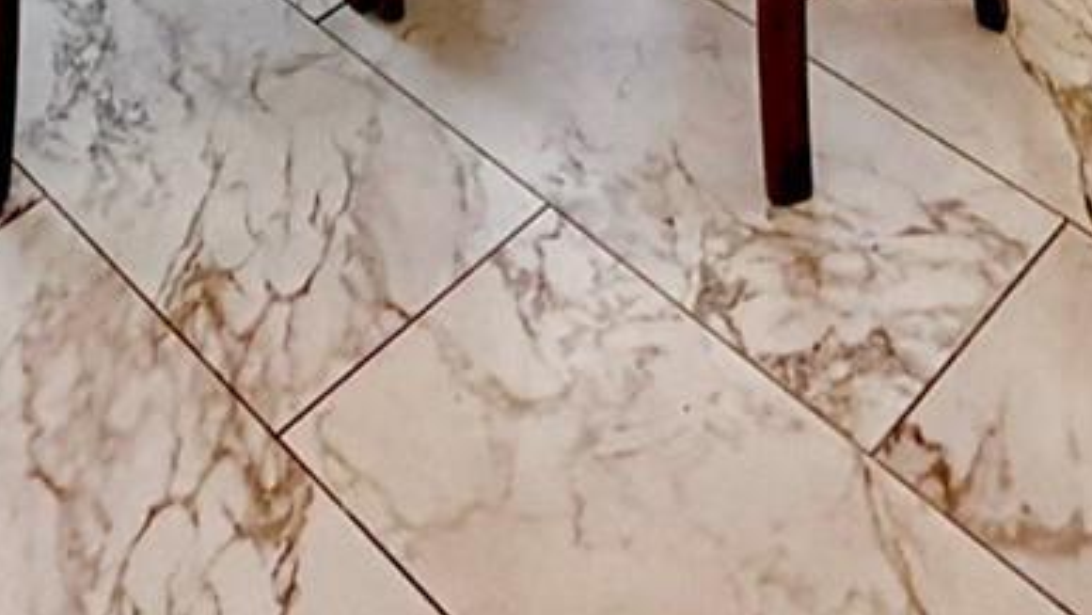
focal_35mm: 63
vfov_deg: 13.2
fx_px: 1825
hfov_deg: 33.1
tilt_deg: -11.1
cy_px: -939
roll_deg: +0.9
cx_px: 384
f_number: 2.2
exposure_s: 1/120
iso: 125
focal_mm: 2.22
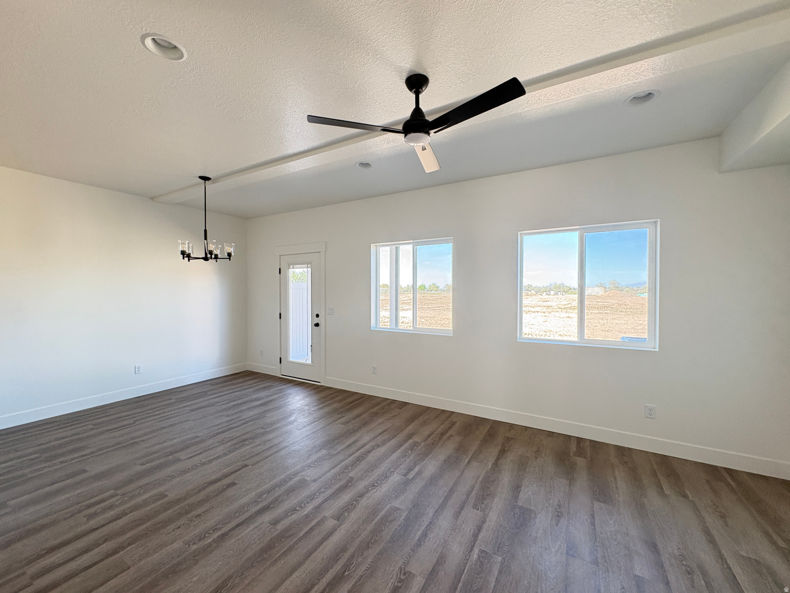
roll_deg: +0.6
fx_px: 320
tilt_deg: -0.7
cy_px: 296
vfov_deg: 85.7
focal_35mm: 14
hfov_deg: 102.1
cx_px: 395
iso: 320
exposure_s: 1/120
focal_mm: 2.22
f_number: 2.2
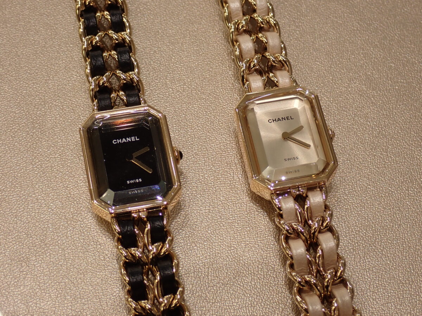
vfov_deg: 19.1
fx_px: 939
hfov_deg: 25.3
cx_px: 211
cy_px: 158
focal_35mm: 77
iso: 160
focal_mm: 13.65
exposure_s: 1/160
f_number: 4.1
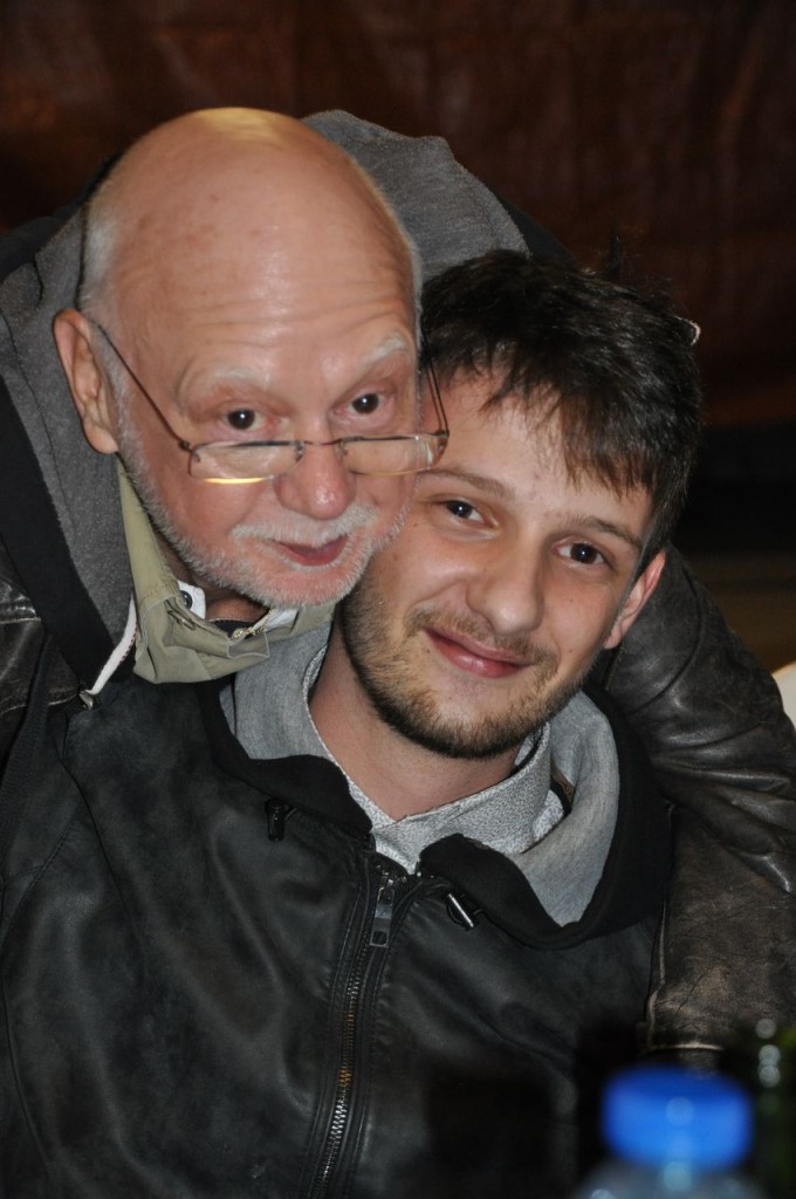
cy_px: 600
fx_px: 3591
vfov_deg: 18.9
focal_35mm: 108
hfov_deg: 12.6
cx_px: 398
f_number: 5.3
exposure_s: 1/60
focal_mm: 72
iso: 800
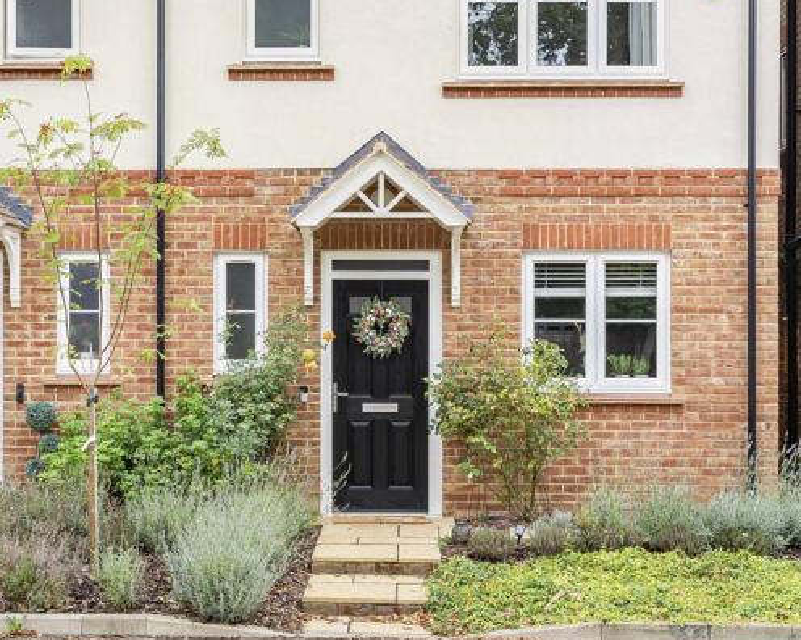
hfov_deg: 29.6
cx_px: 375
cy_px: 225
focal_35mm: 64
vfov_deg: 23.7
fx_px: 1516
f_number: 8
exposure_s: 1/30
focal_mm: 33
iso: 200
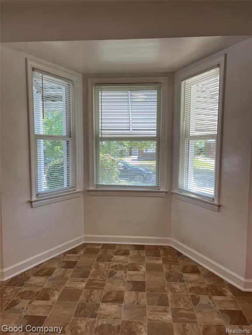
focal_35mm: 26
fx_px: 252
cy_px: 168
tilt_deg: -4.7
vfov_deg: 67.3
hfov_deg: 53.1
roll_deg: -0.3
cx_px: 126
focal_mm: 5.1
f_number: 1.6
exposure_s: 1/120
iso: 40
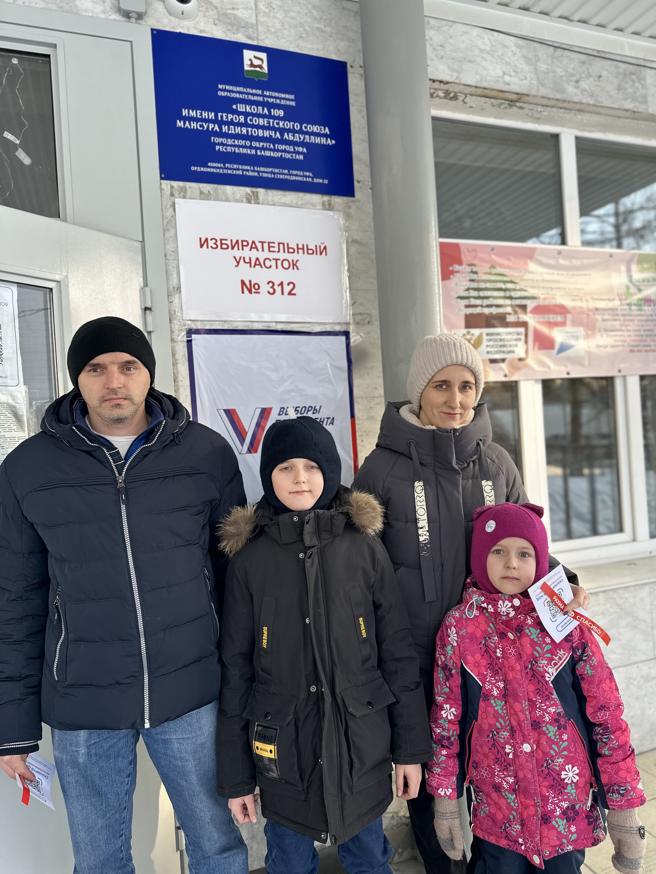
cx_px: 328
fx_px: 606
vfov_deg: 71.6
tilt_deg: +1.5
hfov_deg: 56.8
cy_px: 437
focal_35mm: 24
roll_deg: +3.5
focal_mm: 6.86
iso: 64
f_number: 1.78
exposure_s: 1/228
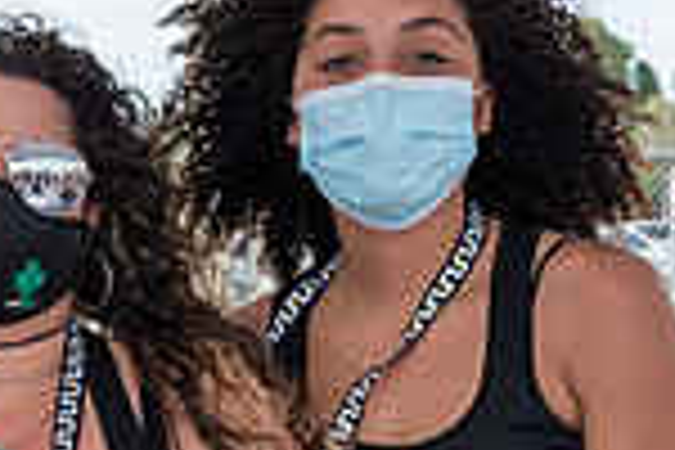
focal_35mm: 145
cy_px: 601
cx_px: -274
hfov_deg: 13.5
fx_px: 2719
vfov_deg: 9.3
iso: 200
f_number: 8
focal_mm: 25
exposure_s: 1/250
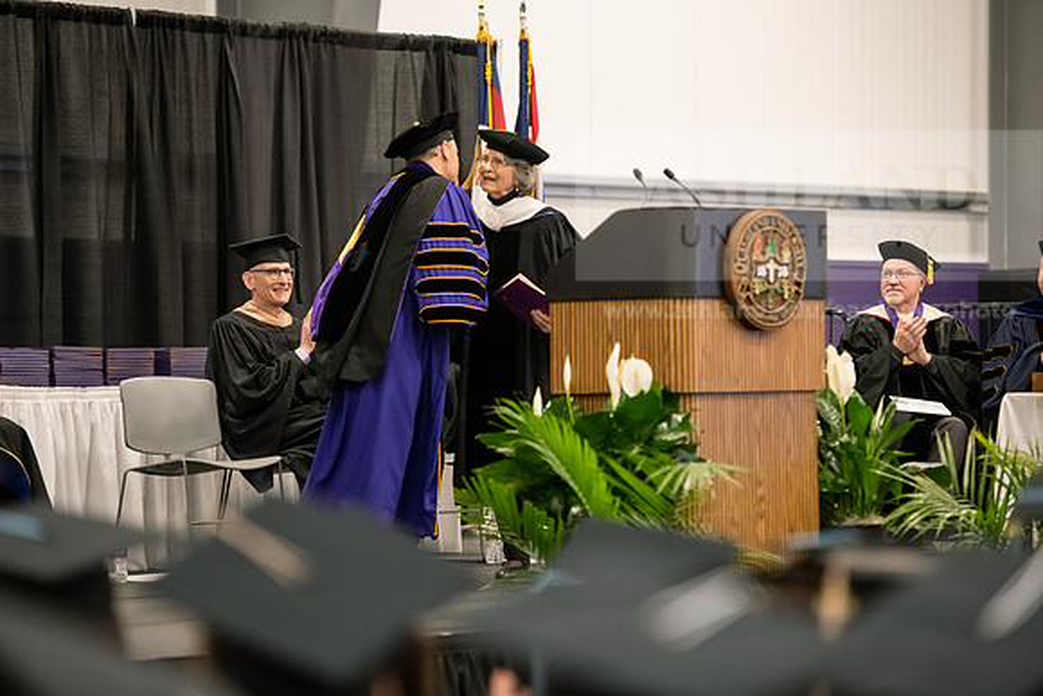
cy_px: 348
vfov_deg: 9.8
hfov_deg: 14.7
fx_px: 4057
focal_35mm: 140
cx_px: 522
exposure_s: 1/200
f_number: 3.2
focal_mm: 140
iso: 3200
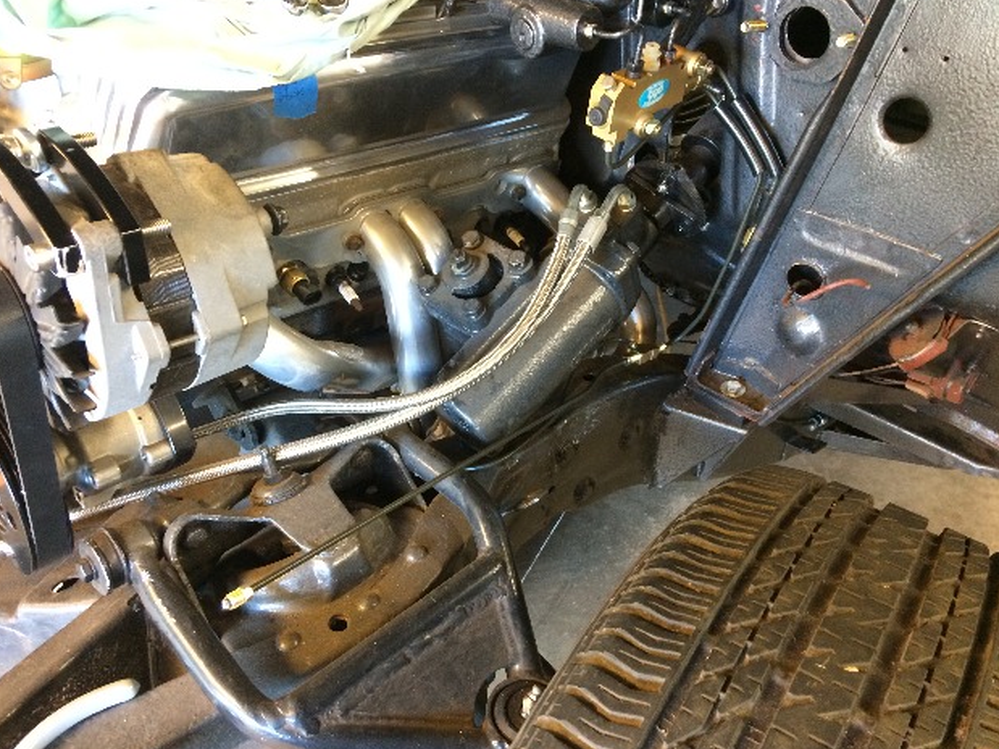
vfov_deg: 46.8
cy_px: 376
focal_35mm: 30
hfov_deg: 60.0
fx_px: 866
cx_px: 486
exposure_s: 1/20
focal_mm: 4.15
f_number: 2.2
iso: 250
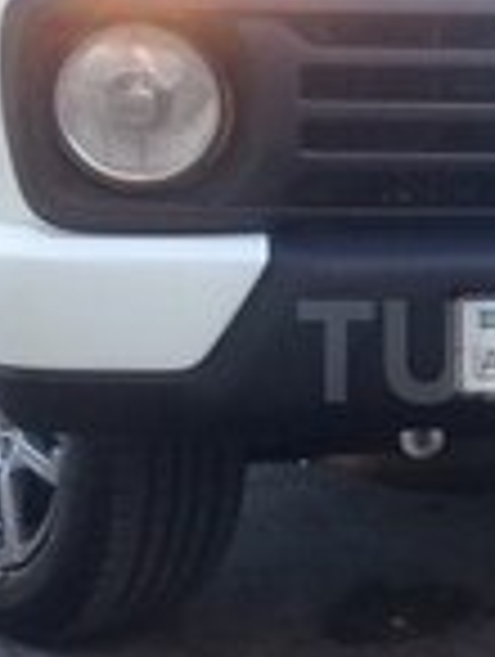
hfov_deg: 13.6
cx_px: 644
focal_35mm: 105
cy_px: 351
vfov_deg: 18.7
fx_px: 1996
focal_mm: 3.3
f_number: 2.2
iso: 100
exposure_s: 1/100
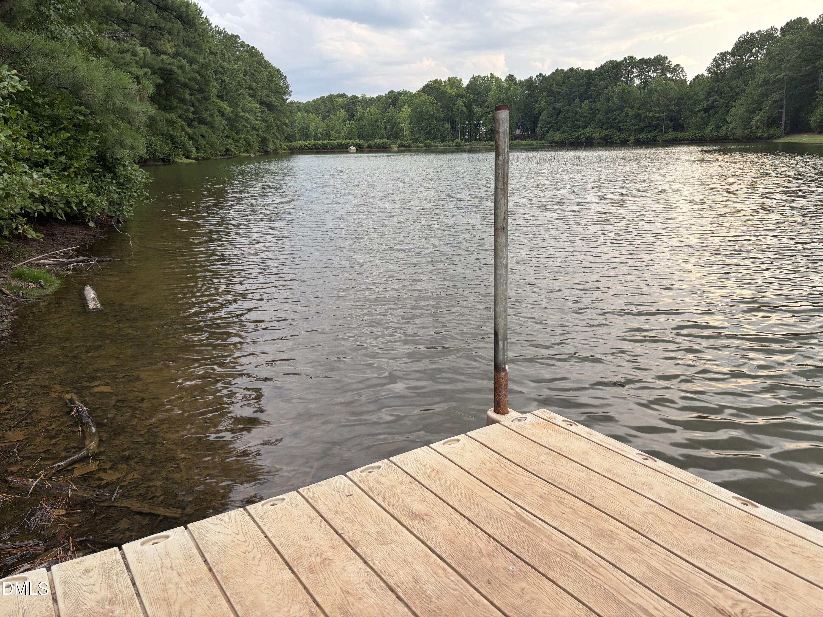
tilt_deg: -15.2
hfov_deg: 67.3
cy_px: 308
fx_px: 618
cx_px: 412
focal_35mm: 26
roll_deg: +1.4
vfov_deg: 53.1
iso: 125
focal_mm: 5.96
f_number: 1.6
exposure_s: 1/72
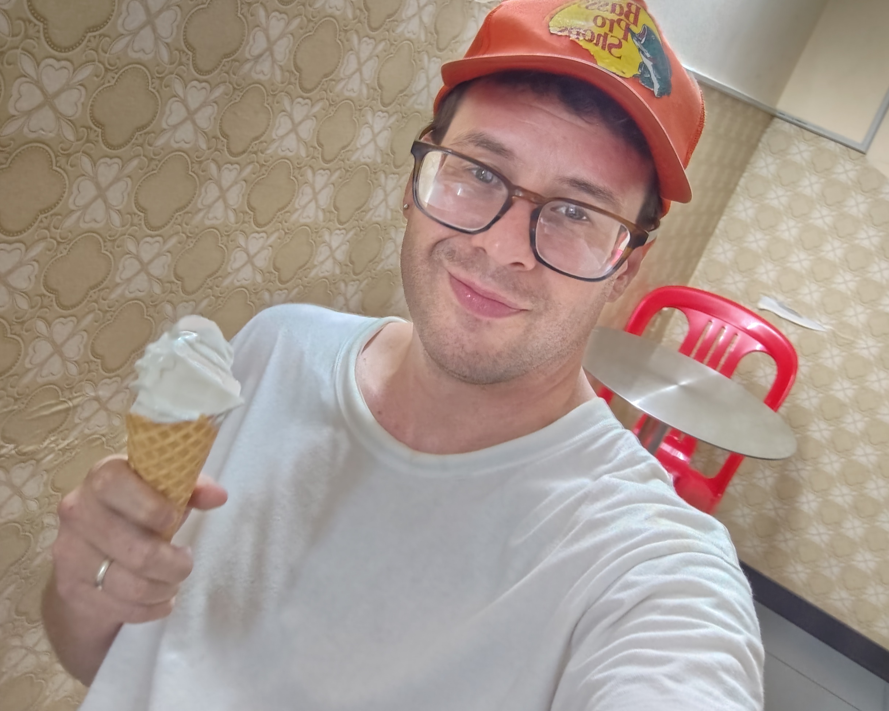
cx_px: 444
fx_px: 895
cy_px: 283
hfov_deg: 52.8
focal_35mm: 34
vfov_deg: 43.1
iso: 737
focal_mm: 2.77
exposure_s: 1/20
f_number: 2
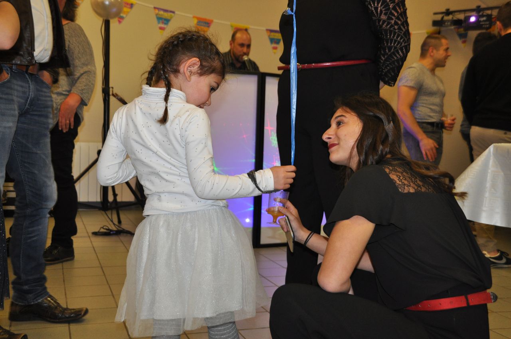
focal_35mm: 45
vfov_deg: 29.8
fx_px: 638
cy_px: 170
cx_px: 256
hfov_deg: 43.7
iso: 800
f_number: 4.2
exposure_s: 1/60
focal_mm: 30
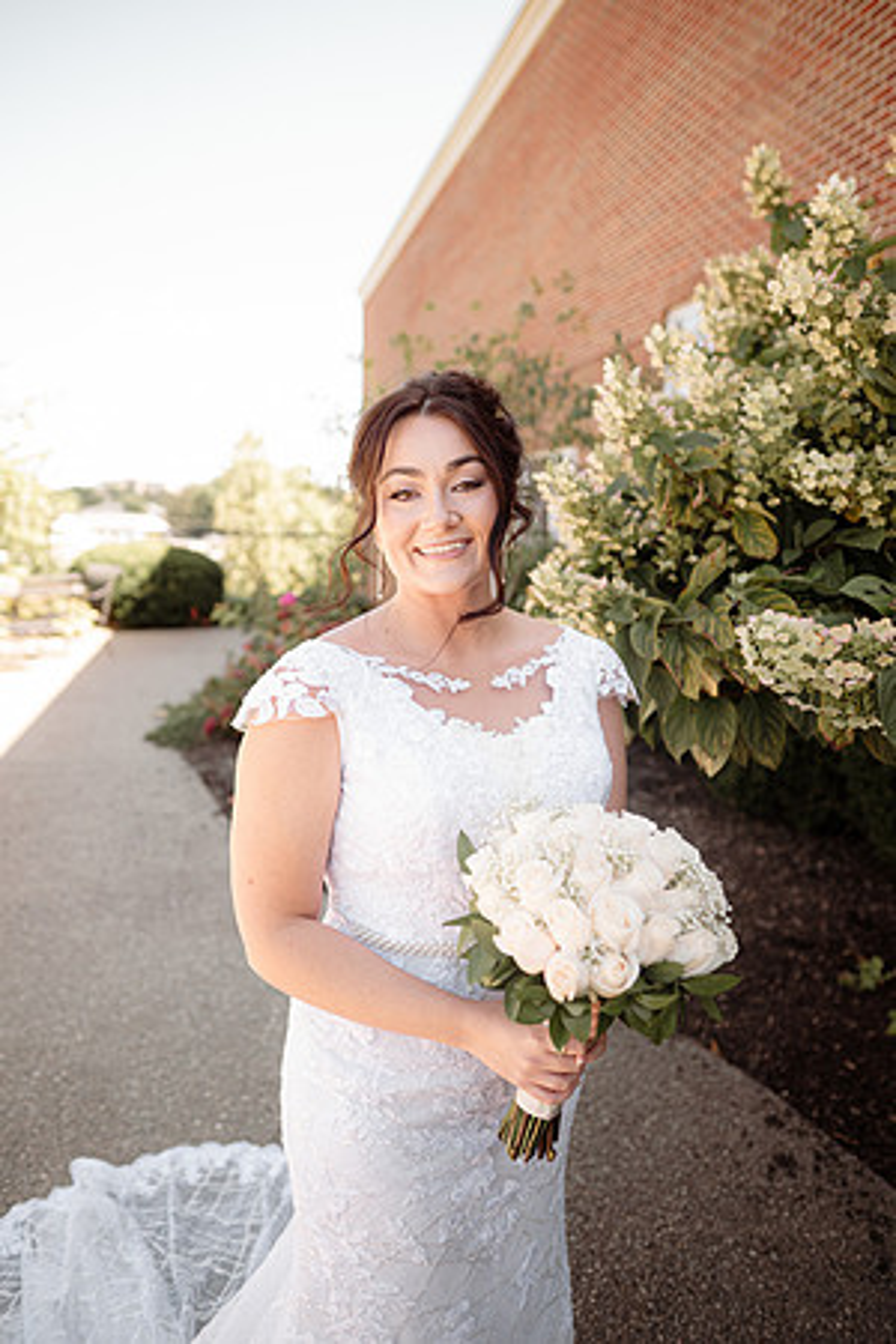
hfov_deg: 53.1
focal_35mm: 24
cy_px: 672
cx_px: 448
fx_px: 896
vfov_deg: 73.7
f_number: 2.2
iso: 160
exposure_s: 1/500
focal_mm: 24
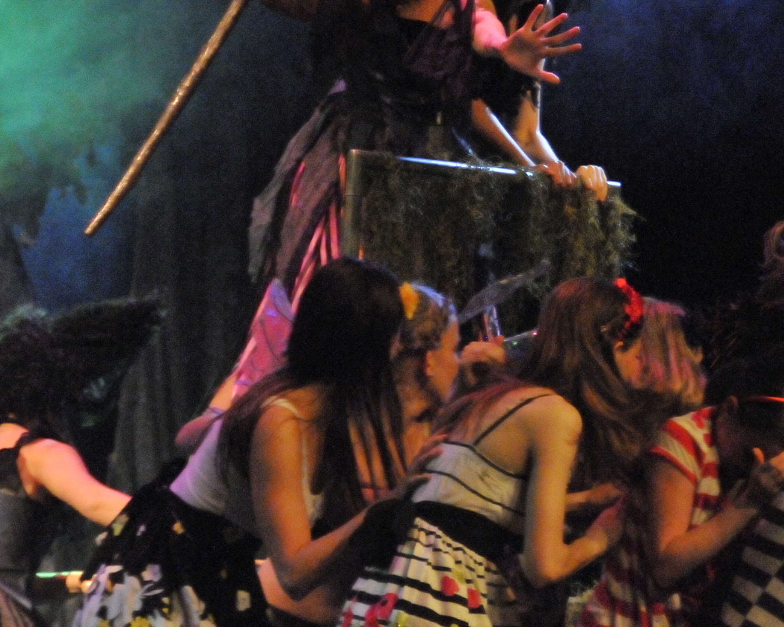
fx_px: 7540
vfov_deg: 4.8
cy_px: 105
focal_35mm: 325
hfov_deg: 5.9
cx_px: 538
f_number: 5.3
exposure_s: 1/200
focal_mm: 112
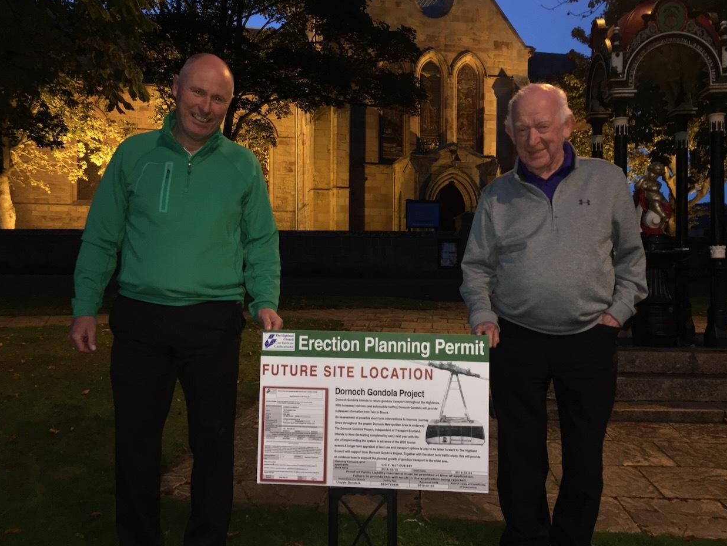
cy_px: 268
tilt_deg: -1.0
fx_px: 630
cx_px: 363
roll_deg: -0.6
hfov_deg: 60.0
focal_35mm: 30
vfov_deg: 46.8
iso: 80
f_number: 2.2
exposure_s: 1/17
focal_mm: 4.15
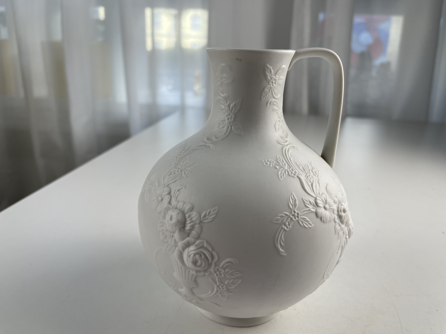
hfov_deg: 69.4
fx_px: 322
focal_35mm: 25
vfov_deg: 54.9
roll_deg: -2.8
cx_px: 223
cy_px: 167
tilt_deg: -19.5
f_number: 1.6
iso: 32
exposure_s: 1/287
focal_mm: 5.1
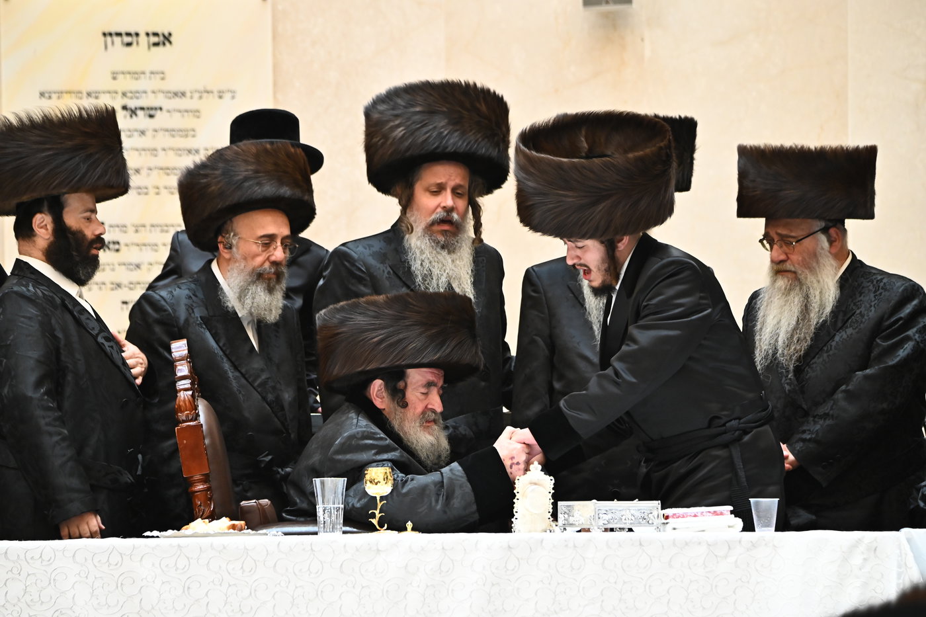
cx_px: 463
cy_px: 308
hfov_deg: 6.4
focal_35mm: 320
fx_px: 8230
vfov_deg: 4.3
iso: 4000
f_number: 5.6
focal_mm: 320
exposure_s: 1/125
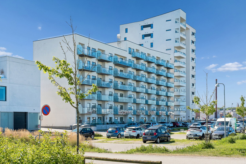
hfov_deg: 42.7
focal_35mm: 46
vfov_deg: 29.2
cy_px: 82
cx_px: 123
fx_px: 314
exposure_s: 1/1000
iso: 400
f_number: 5.6
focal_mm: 46
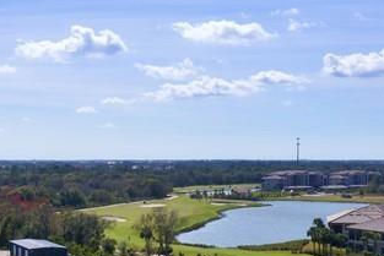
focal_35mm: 97
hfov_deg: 20.8
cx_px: 74
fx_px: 1035
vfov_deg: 14.0
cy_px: 216
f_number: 6.3
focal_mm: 10.26
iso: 100
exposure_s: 1/640
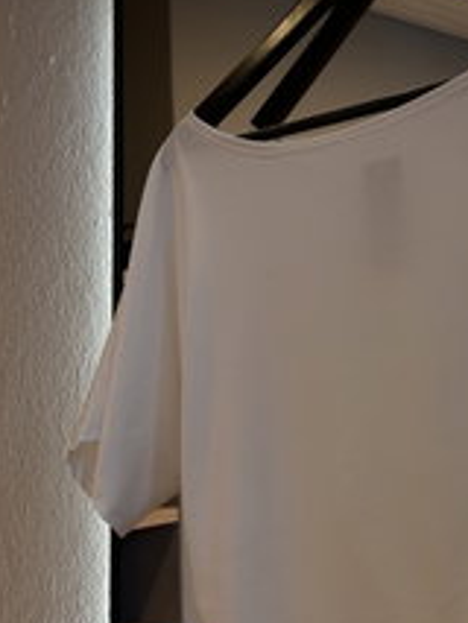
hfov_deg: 22.0
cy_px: 177
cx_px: 430
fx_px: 1171
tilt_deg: +7.5
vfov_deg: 29.5
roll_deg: +2.1
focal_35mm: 65
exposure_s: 1/124
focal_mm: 5.7
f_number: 1.5
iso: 50
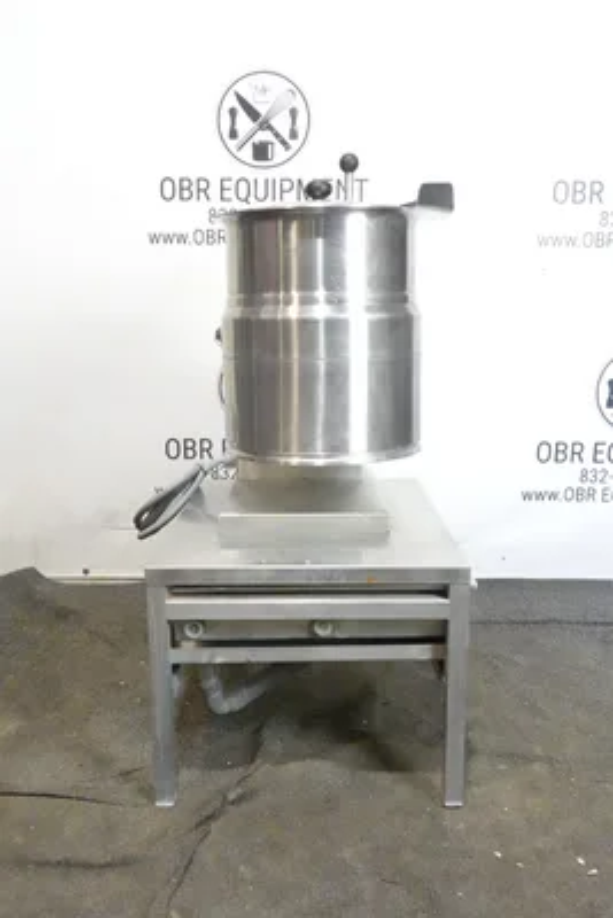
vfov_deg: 58.7
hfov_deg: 41.1
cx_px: 306
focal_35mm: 32
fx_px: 817
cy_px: 459
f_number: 8
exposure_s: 1/40
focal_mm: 12.01
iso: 6400
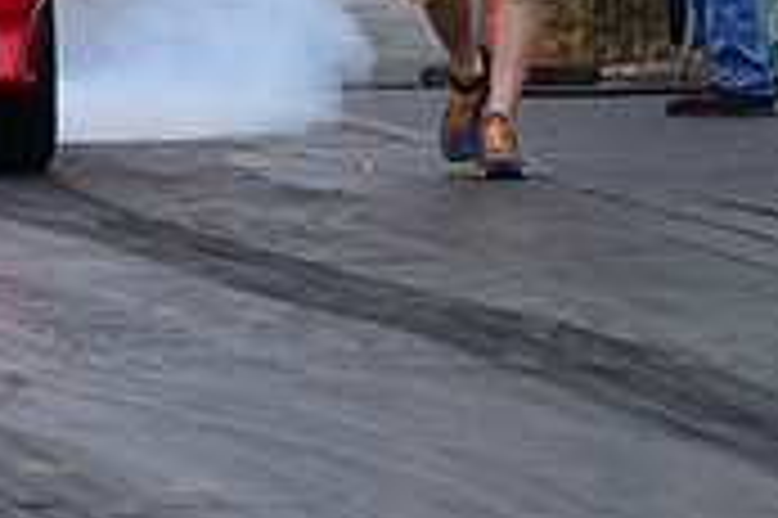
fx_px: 21677
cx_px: -333
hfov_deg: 2.1
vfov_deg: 1.4
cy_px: -243
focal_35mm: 1004
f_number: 5.6
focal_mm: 200
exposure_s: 1/1000
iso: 1000
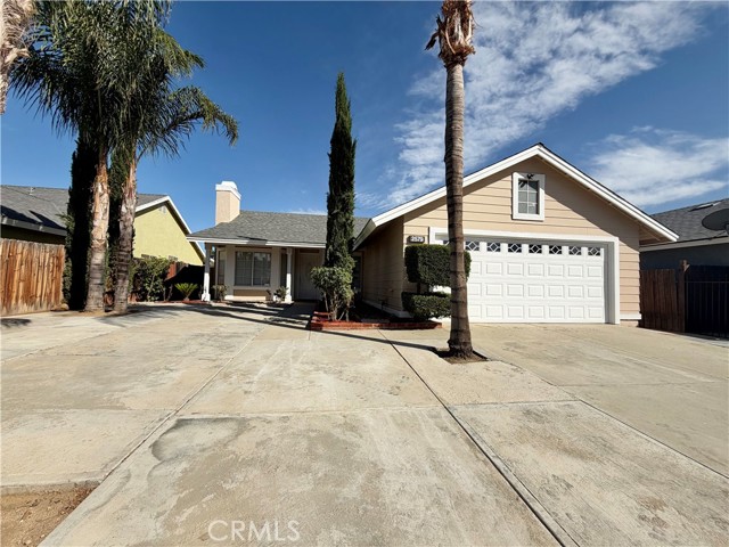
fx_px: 295
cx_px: 364
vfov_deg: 85.7
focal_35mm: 14
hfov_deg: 102.1
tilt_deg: +3.0
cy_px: 274
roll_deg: -0.8
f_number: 2.2
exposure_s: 1/1312
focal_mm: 2.22
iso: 20
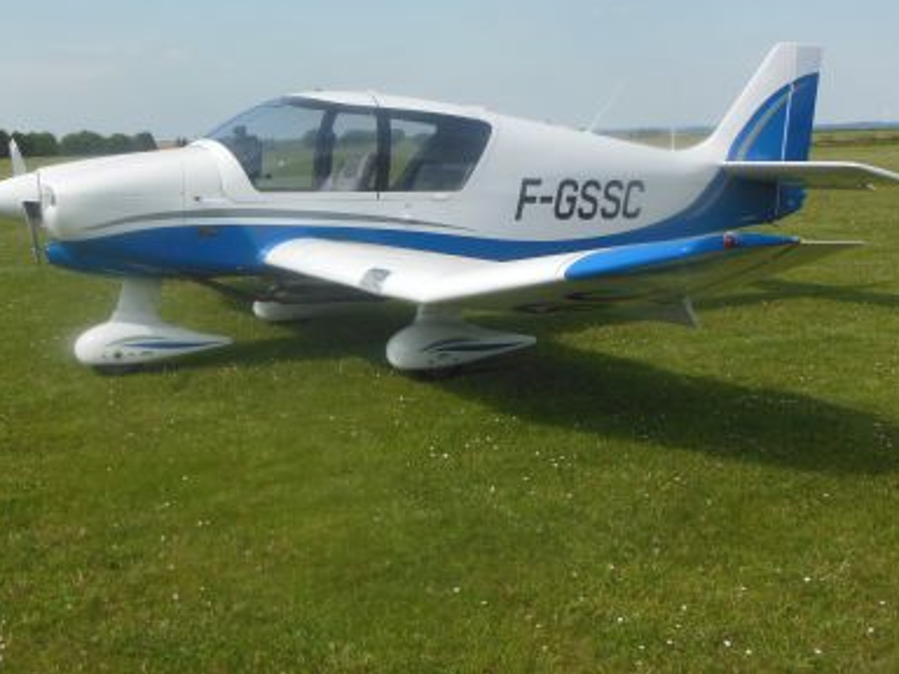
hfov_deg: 43.8
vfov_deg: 33.4
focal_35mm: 43
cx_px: 410
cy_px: 254
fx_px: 1117
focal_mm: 6
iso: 125
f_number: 3.5
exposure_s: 1/1500
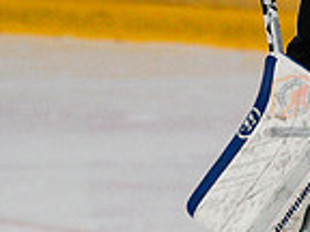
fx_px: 9654
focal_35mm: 1078
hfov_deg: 1.8
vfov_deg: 1.4
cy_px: 51
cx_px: 287
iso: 3200
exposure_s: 1/1600
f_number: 3.2
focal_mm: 209
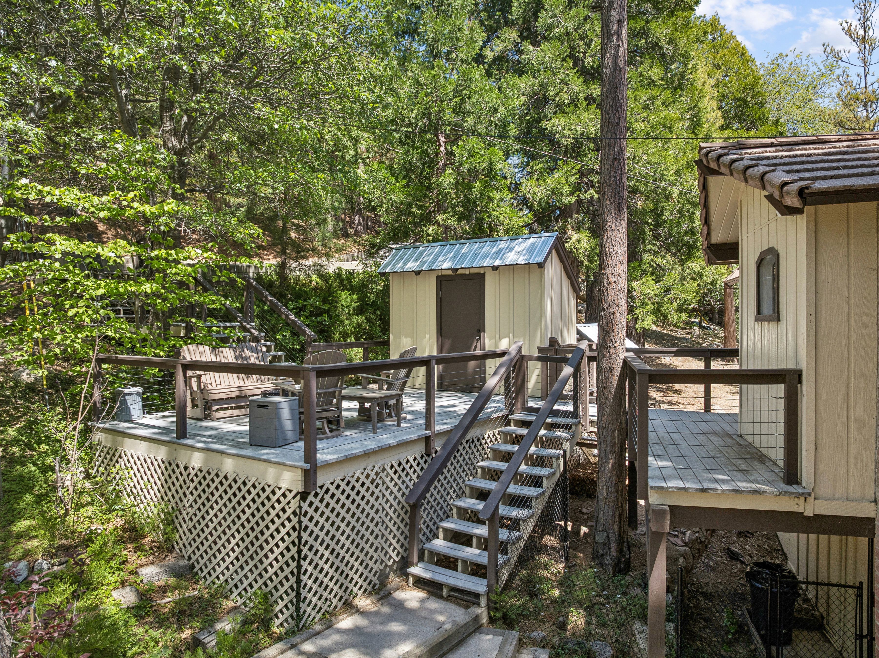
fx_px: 609
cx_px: 440
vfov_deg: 56.8
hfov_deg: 71.6
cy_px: 329
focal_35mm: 24
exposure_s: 1/40
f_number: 2.8
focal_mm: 12.3
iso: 100
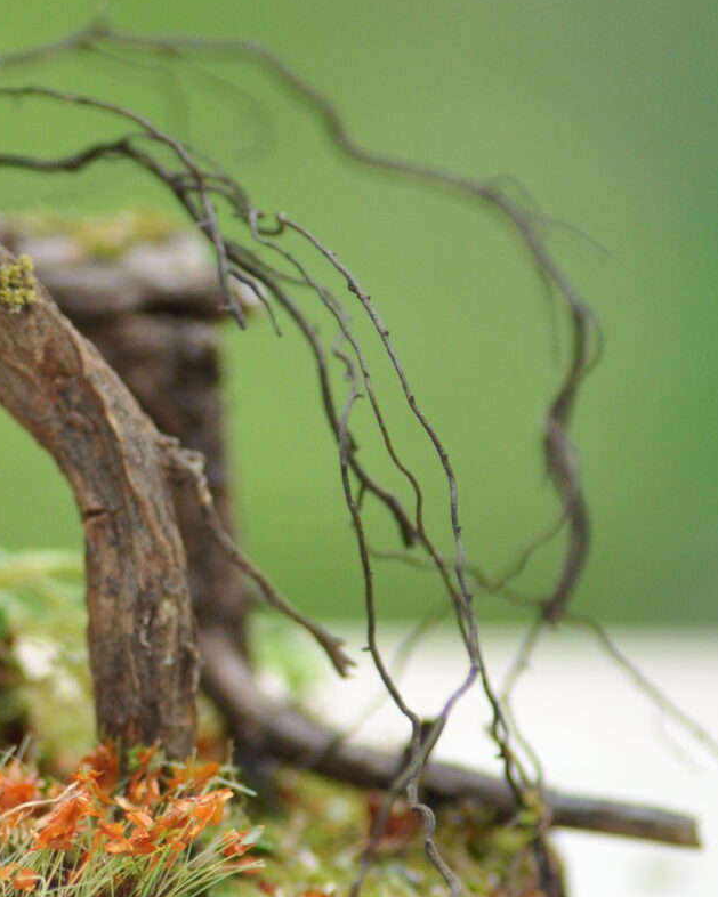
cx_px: -176
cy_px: -24
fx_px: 10942
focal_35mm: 412
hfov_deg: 3.7
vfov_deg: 4.7
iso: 500
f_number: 4.5
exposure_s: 1/1000
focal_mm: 90
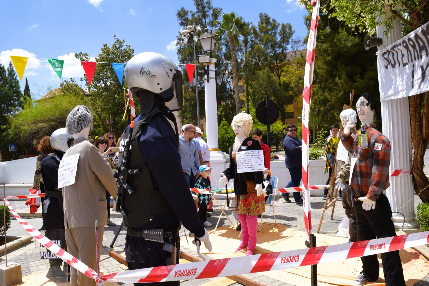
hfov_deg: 67.4
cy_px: 143
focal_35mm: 27
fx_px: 322
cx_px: 214
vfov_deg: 47.9
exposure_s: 1/400
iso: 200
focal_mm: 18
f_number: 10
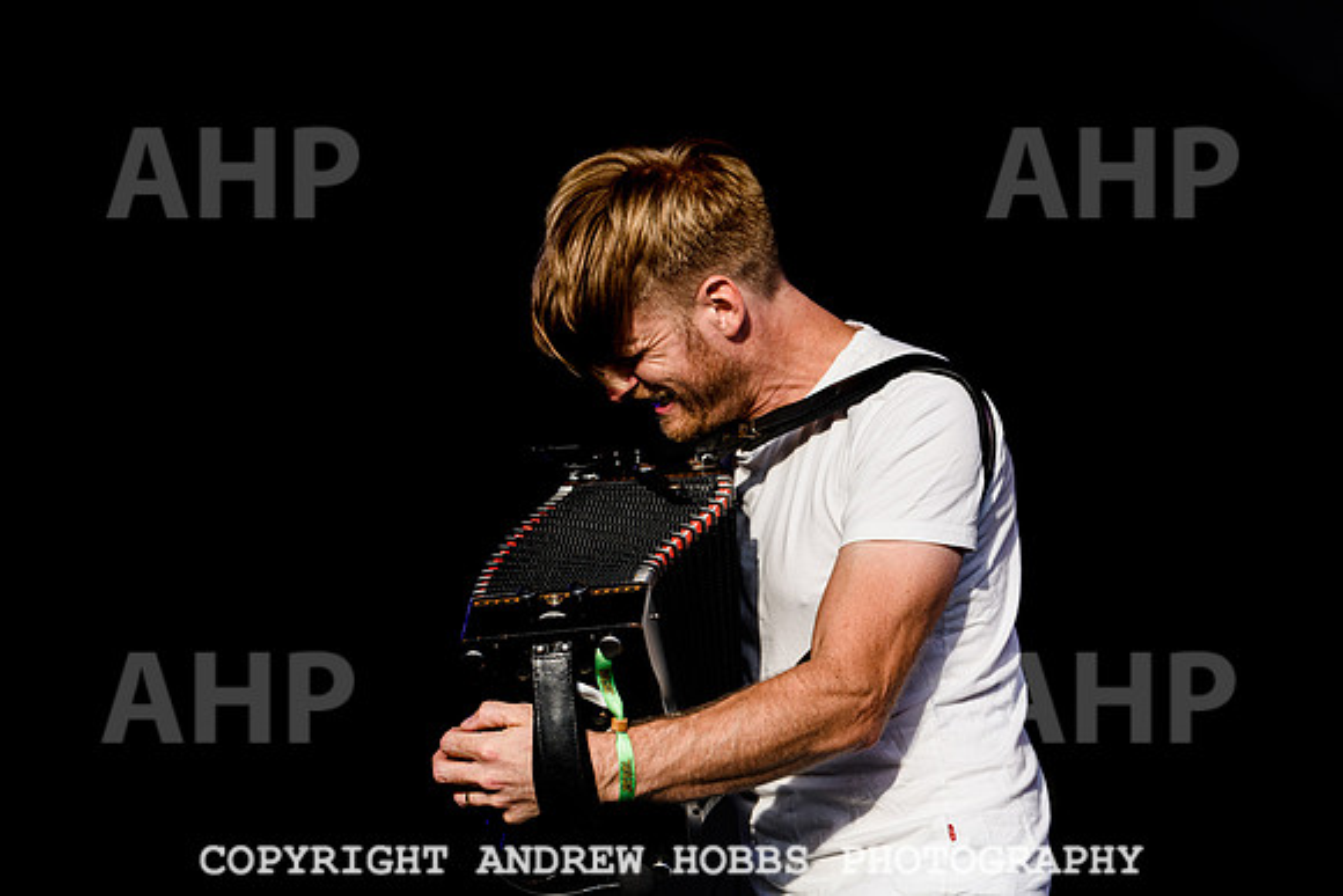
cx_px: 672
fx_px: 4851
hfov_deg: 15.8
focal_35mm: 130
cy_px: 448
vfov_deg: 10.6
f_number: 4
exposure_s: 1/4000
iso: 400
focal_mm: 130
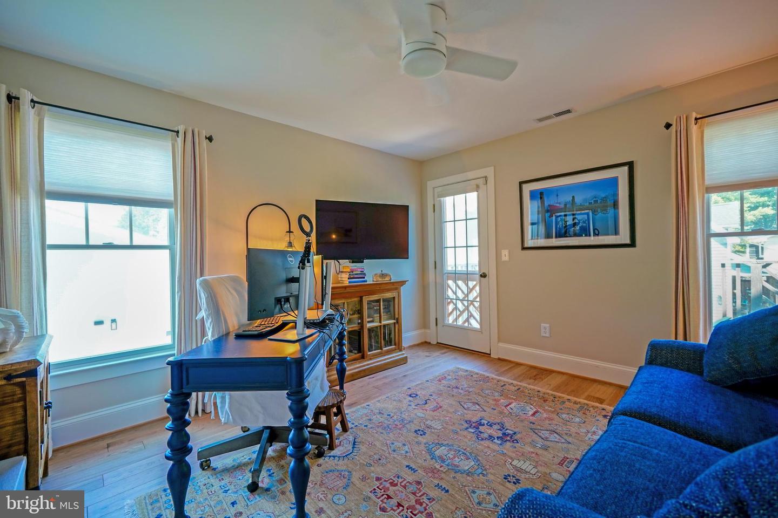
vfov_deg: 77.3
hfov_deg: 100.4
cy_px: 259
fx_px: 324
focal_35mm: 15
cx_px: 389
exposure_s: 1/30
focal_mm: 10
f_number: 2.8
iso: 250
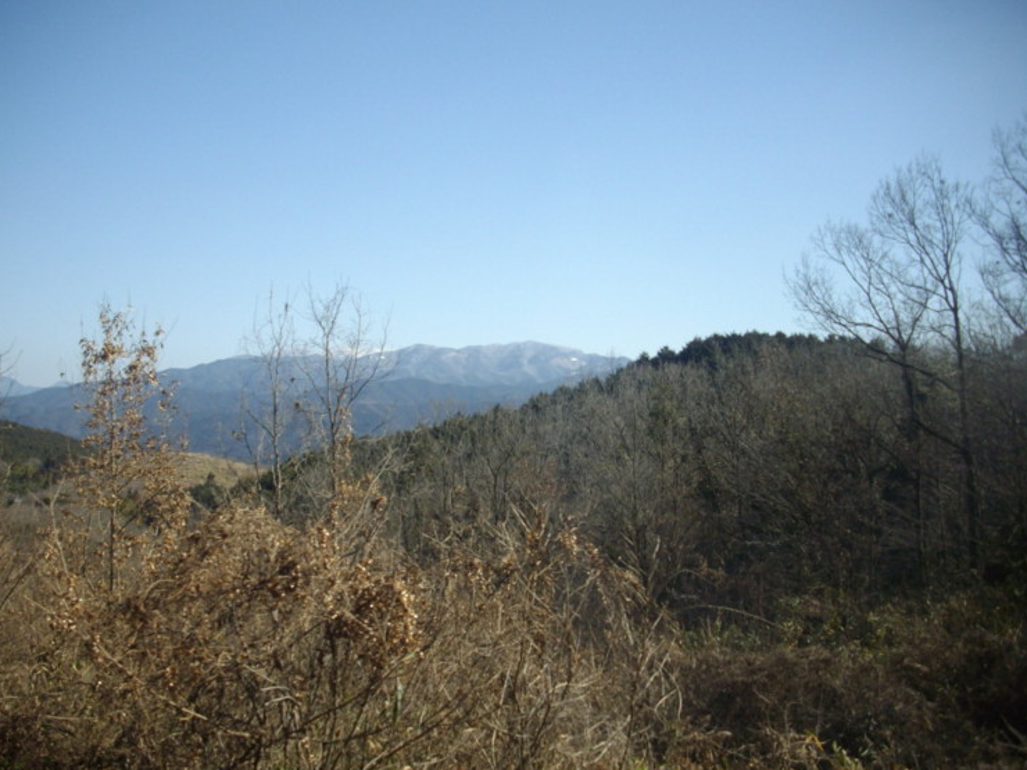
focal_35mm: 40
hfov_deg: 46.8
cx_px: 480
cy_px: 394
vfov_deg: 36.0
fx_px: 1187
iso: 80
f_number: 5.6
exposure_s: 1/200
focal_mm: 6.2
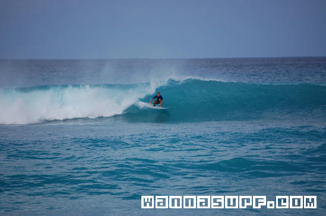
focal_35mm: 300
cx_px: 163
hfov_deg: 6.9
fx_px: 2712
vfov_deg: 4.6
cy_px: 108
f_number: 5.6
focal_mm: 200
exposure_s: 1/2000
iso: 360
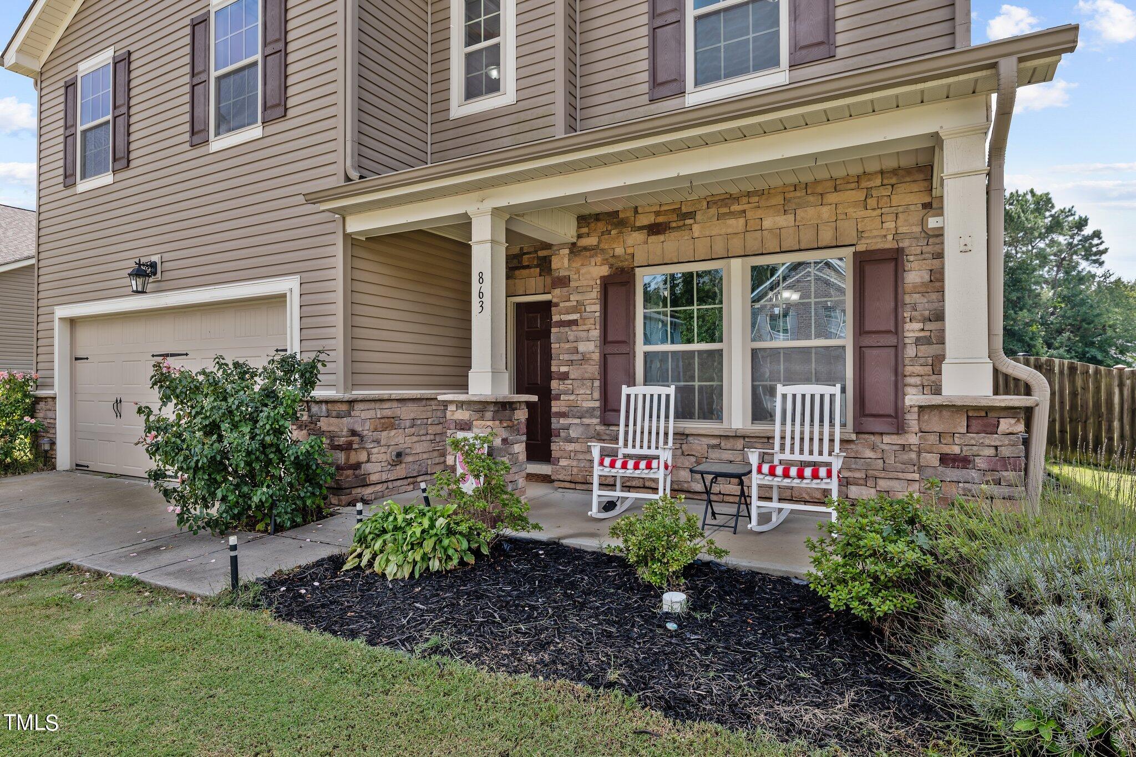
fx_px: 631
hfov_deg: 84.0
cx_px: 568
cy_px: 378
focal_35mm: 20
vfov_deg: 61.9
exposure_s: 1/125
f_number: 7.1
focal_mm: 20
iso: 200
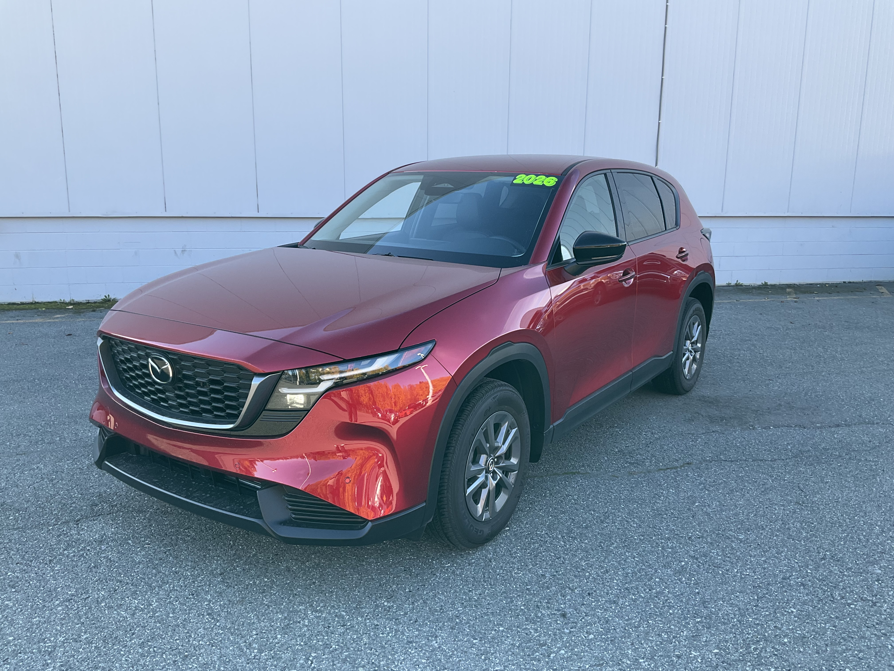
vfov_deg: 48.2
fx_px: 749
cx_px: 447
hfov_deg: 61.7
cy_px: 336
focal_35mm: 29
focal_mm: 3
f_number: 1.8
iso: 20
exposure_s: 1/199
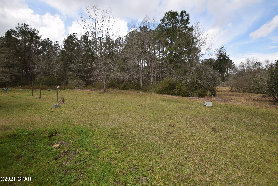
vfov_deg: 77.4
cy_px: 93
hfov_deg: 100.3
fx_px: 116
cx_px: 139
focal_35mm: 15
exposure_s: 1/200
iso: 100
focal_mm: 10
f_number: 8
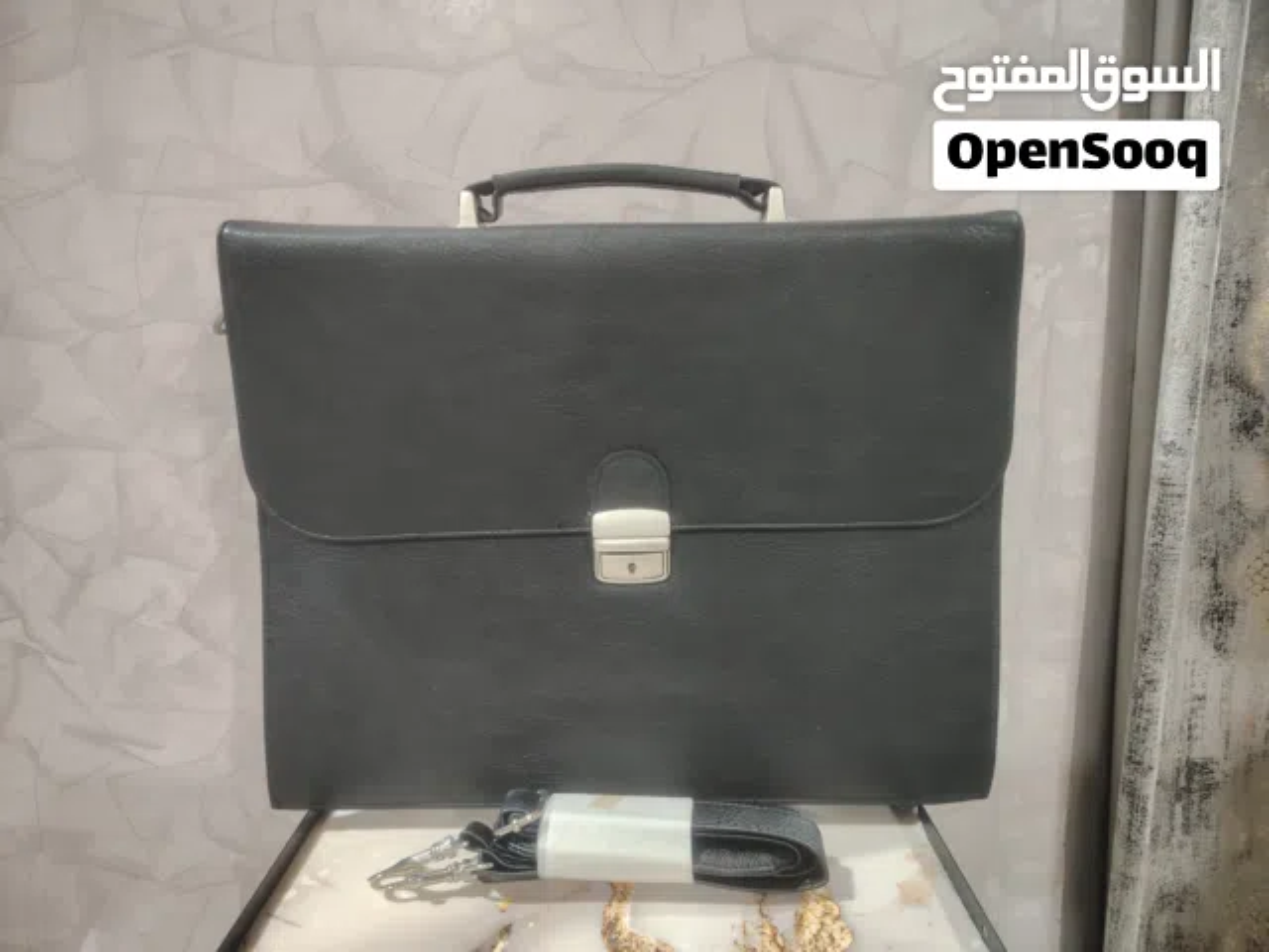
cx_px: 634
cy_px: 476
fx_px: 880
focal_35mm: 24
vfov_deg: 56.8
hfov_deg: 71.6
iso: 2025
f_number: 1.75
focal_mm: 5.25
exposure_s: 1/25
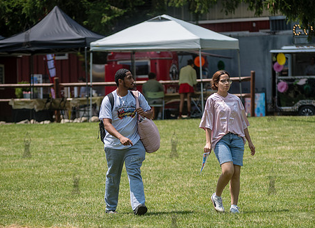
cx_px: 133
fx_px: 2301
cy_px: 143
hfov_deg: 7.8
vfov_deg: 5.7
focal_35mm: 256
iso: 400
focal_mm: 170
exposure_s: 1/4000
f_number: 4
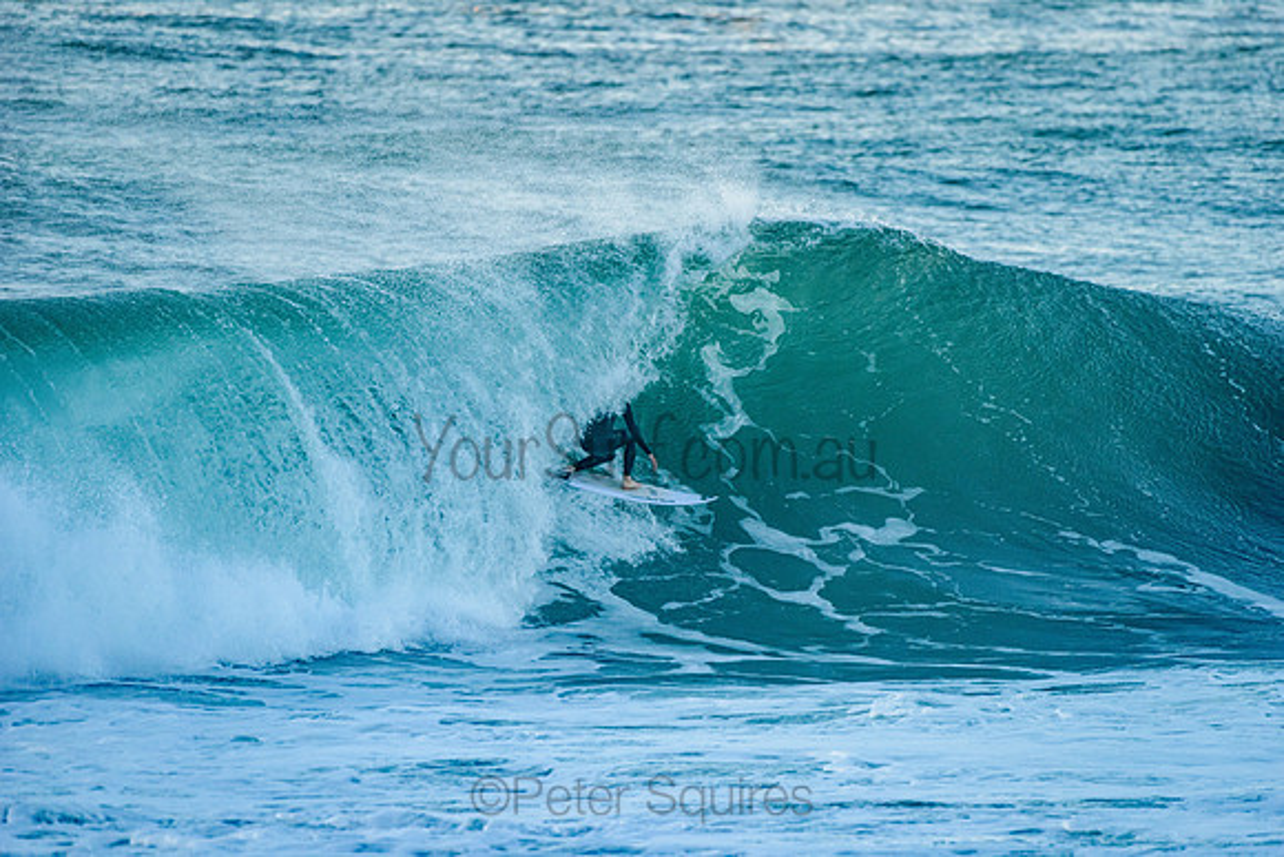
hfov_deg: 4.1
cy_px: 428
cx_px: 642
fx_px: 17837
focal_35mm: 500
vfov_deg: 2.8
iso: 720
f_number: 5.6
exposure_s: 1/1600
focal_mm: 500
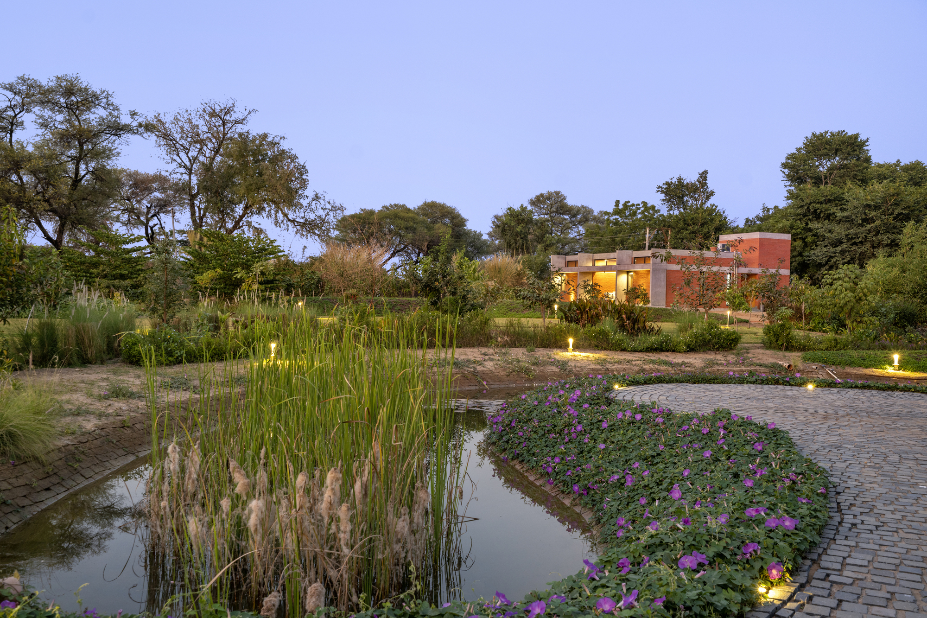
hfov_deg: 54.4
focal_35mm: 35
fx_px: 901
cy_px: 309
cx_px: 464
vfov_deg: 37.8
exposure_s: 3.2
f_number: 8
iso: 200
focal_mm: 35
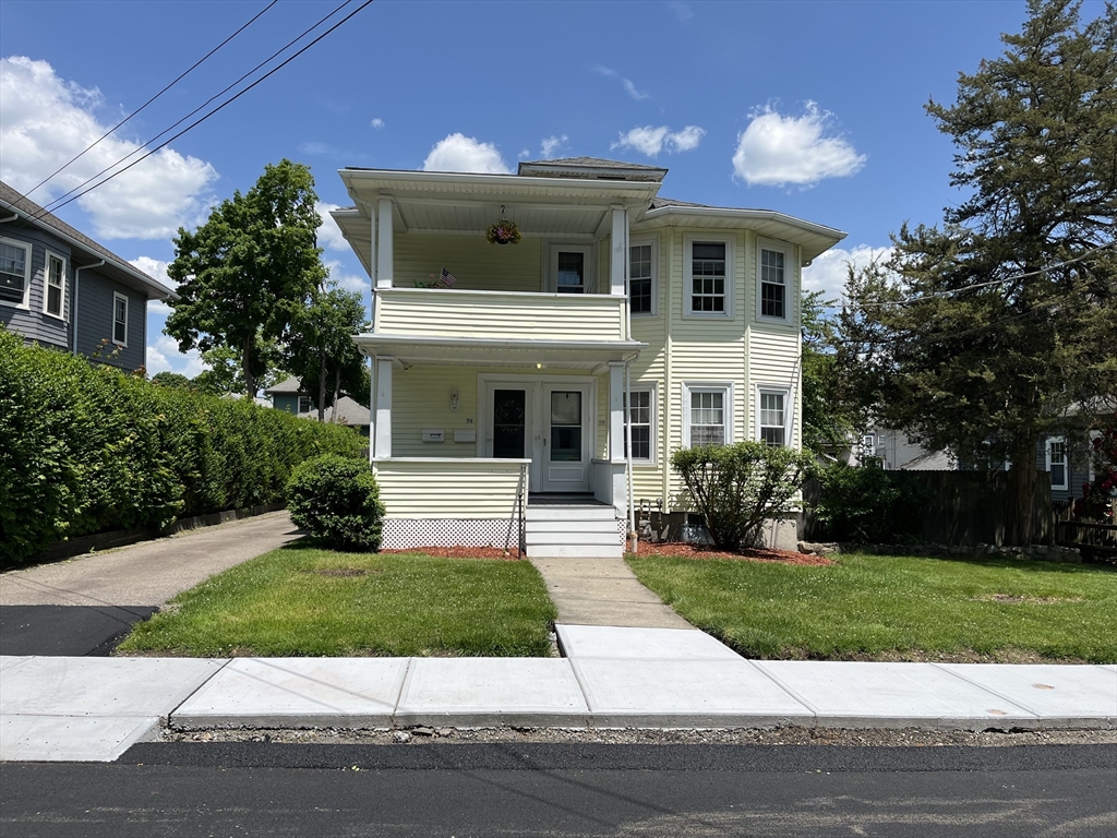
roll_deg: -0.9
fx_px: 839
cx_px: 558
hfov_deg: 67.3
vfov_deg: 53.1
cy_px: 419
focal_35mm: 26
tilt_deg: +3.1
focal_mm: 5.1
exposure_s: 1/4651
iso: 50
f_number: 1.6
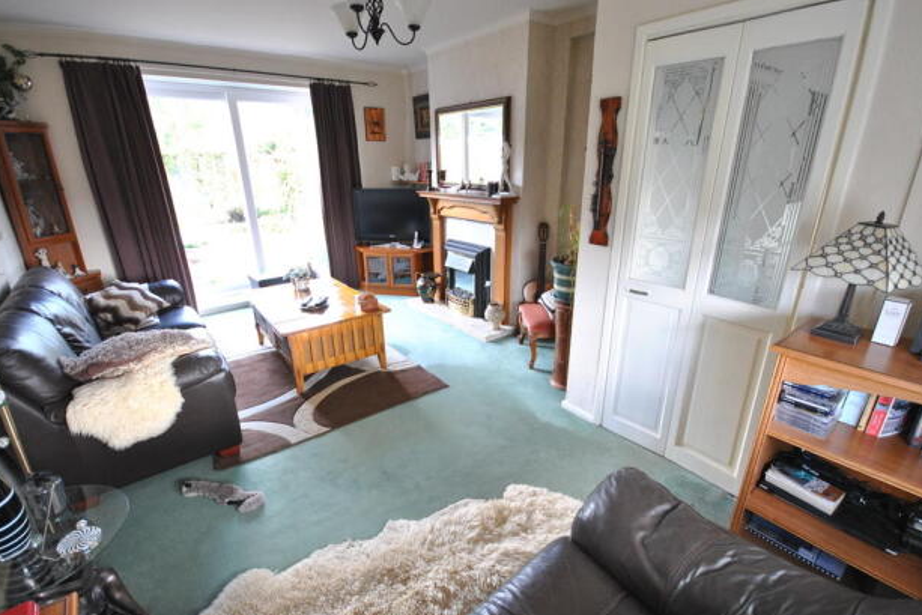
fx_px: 410
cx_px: 459
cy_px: 317
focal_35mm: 16
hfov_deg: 96.7
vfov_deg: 73.8
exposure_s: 1/20
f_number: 4
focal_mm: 10
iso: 400
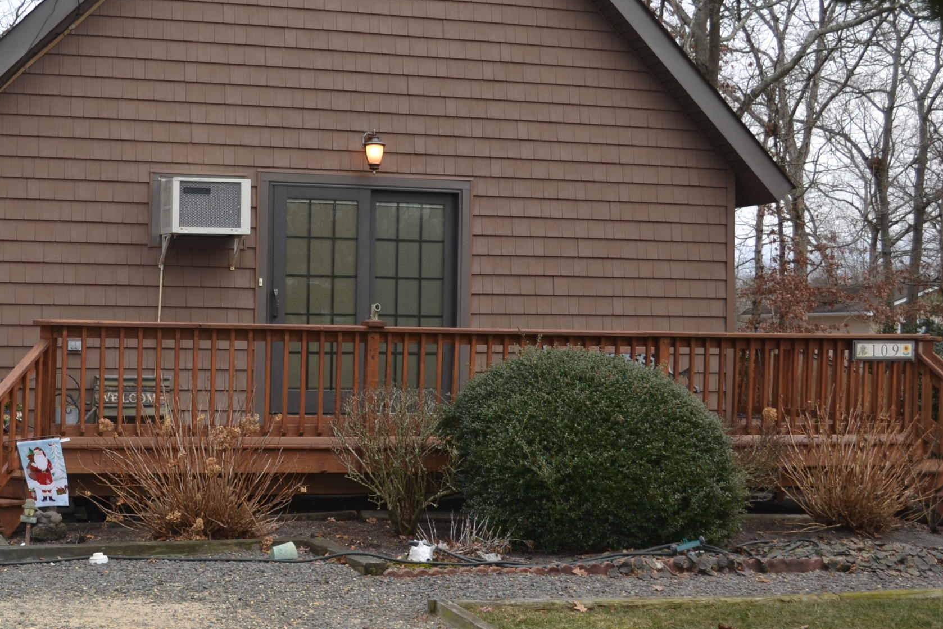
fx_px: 1545
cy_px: 271
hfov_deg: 33.4
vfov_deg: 23.0
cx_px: 259
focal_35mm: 59
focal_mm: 22
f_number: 4
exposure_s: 1/125
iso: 110
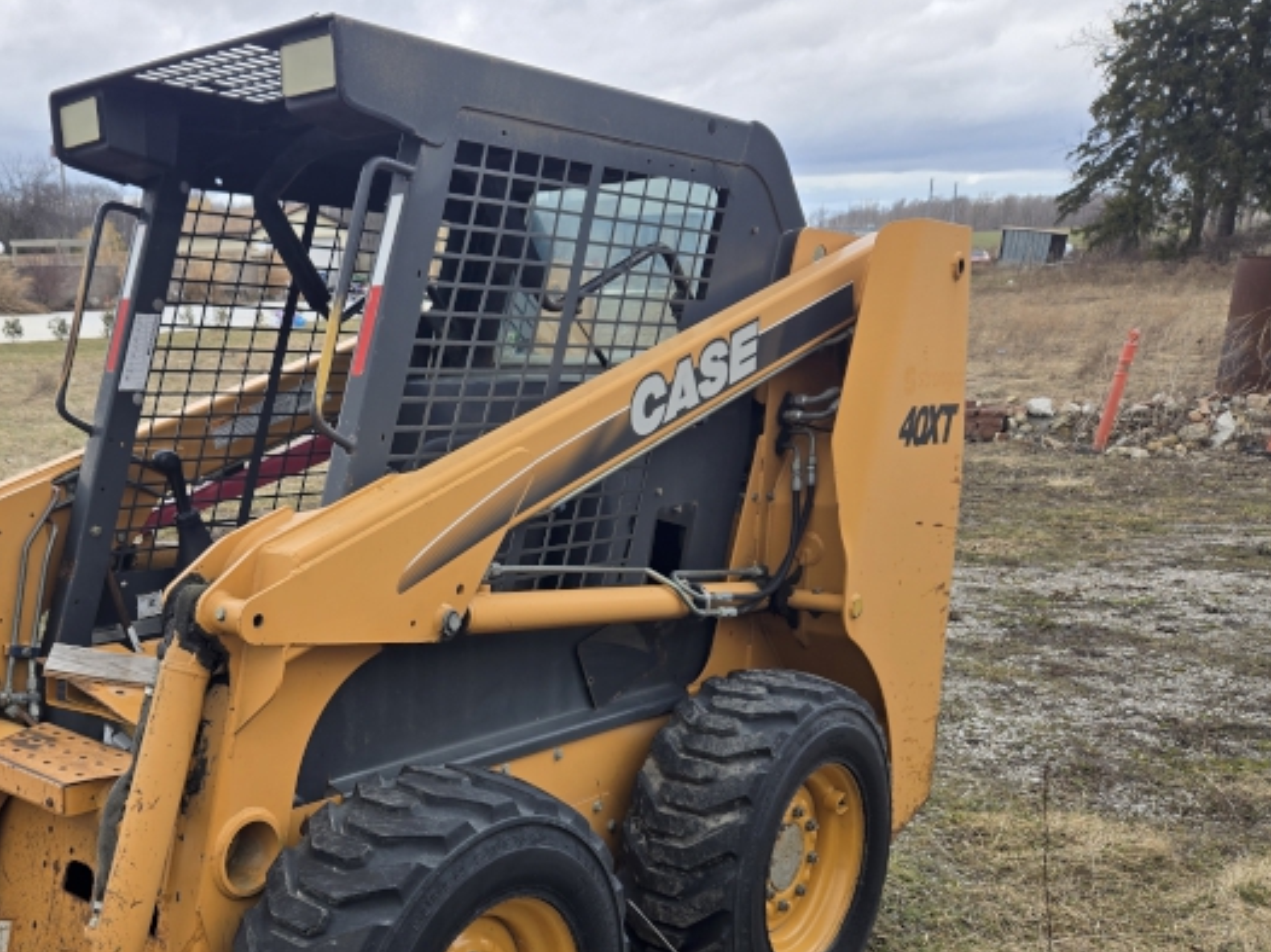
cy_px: 619
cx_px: 331
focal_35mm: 35
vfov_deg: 40.3
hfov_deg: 50.6
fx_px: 1285
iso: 25
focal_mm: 5.4
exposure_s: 1/790
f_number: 1.8
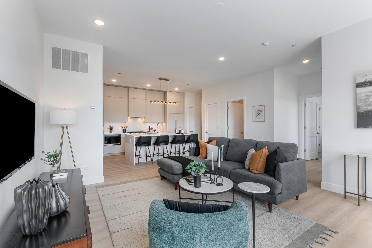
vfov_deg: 73.7
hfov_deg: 96.7
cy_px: 124
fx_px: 165
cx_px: 186
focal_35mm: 16
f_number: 9
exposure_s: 1/200
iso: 320
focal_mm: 11
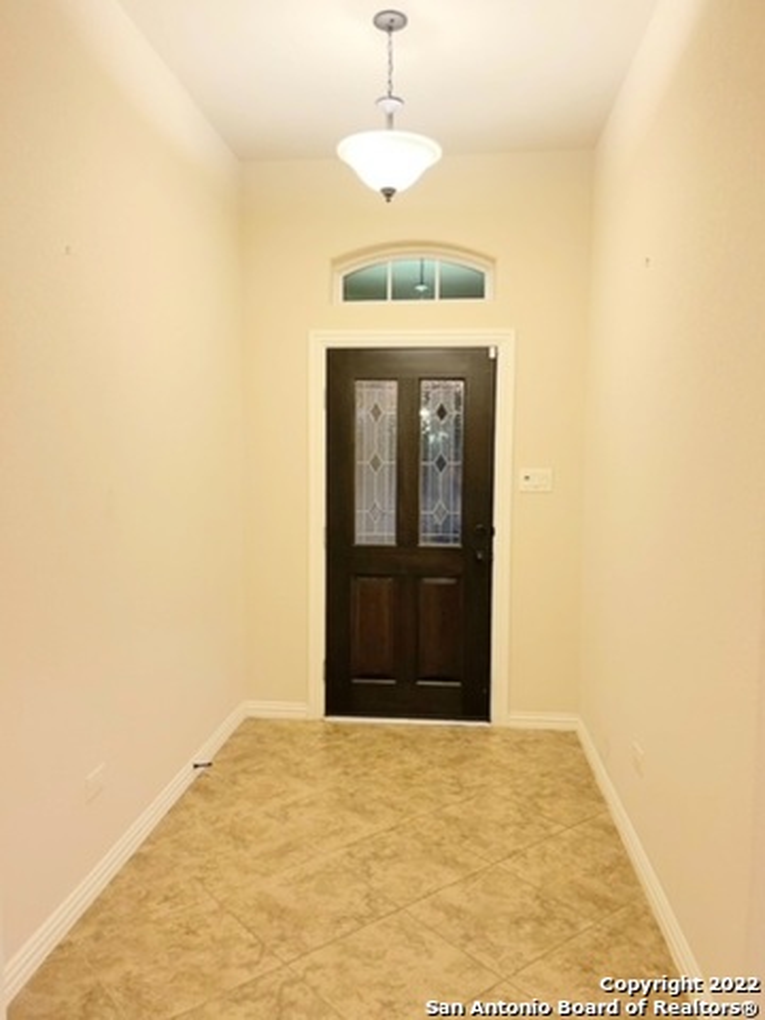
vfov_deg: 67.3
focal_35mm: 26
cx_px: 382
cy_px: 510
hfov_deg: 53.1
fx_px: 766
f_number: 1.6
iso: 200
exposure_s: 1/60.2
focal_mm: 5.1
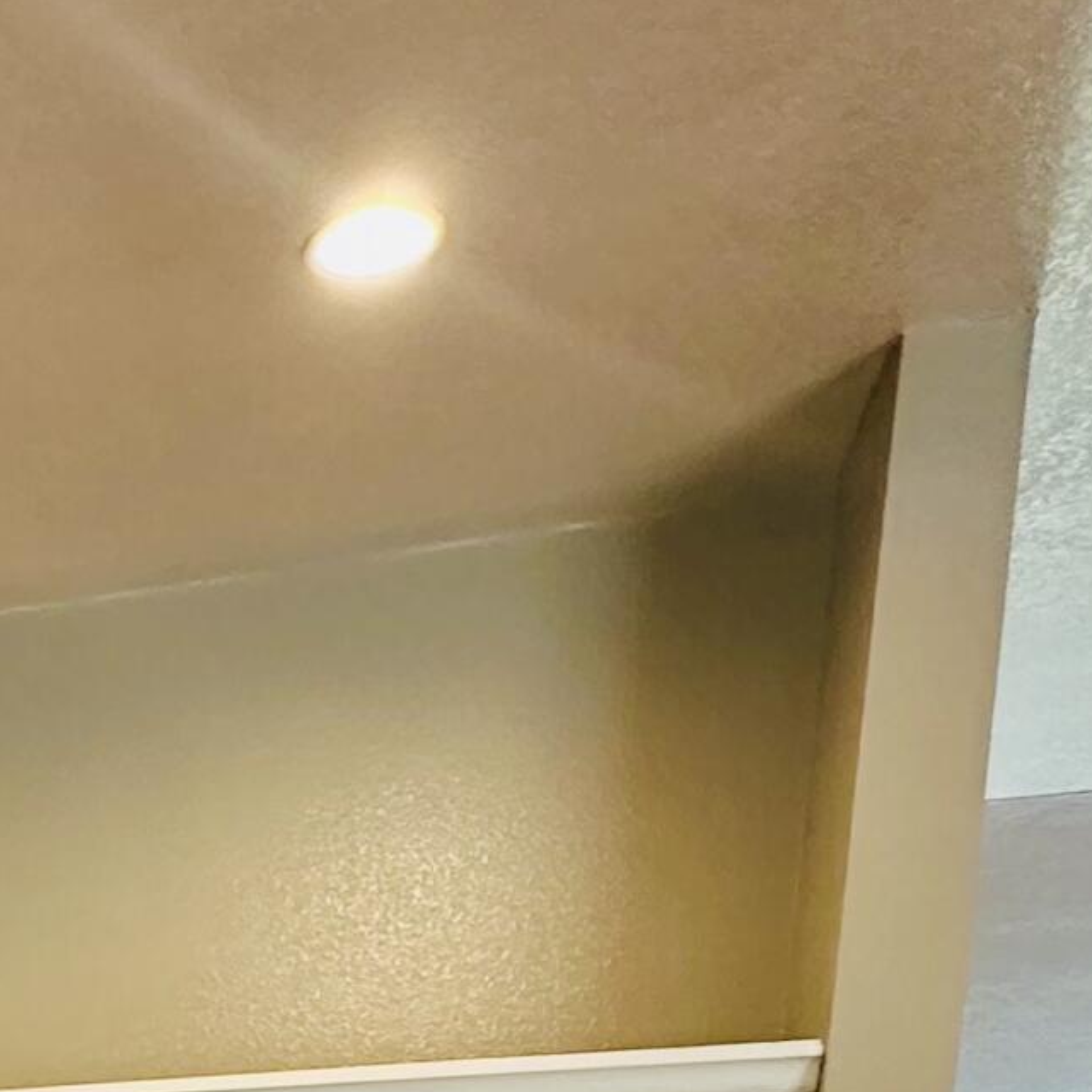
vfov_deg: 21.4
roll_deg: -4.2
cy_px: 1884
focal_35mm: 58
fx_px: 2070
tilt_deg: -3.4
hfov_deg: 24.7
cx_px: -420
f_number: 2.2
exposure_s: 1/120
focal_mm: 2.22
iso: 250
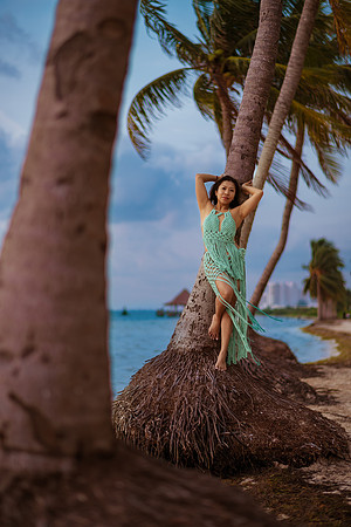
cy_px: 264
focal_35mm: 58
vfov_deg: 34.5
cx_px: 176
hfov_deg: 23.4
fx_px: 848
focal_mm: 58
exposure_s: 1/160
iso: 200
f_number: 1.8
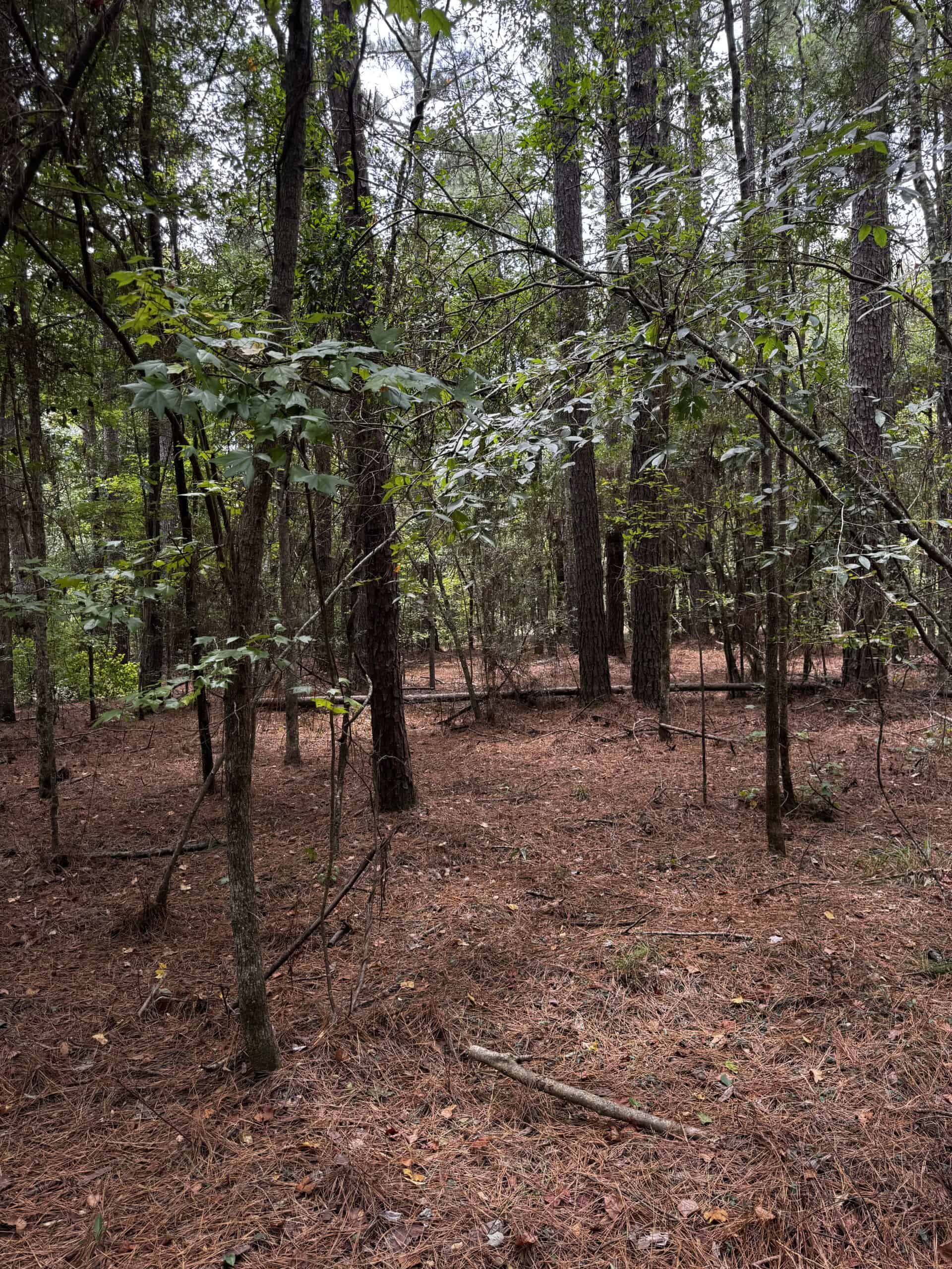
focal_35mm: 24
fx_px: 880
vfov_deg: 71.6
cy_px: 634
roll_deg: +1.2
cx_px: 476
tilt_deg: -3.5
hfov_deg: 56.8
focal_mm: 6.76
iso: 100
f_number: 1.78
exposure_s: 1/172
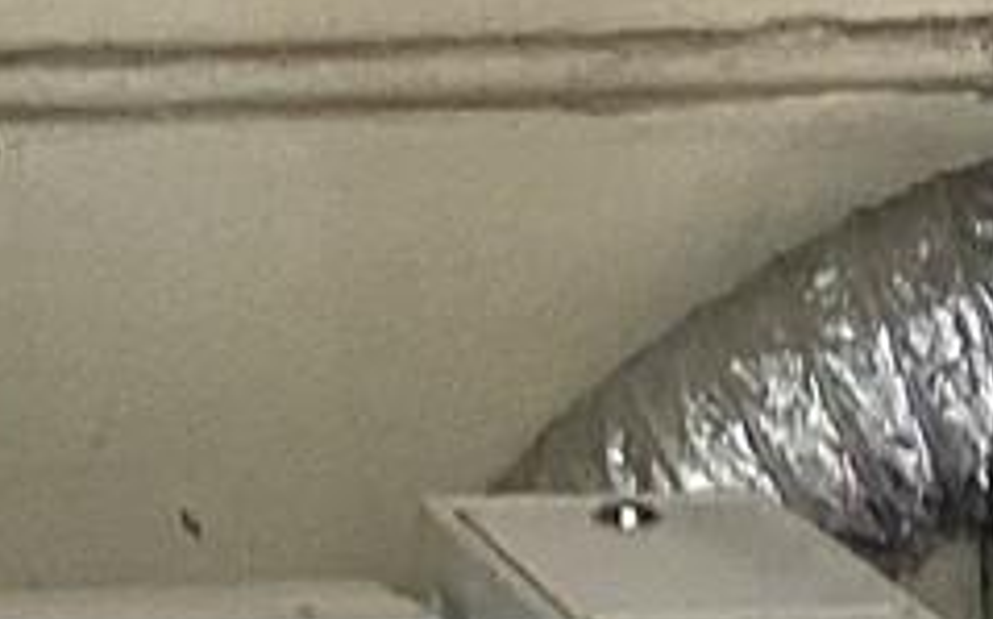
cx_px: 553
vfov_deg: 5.7
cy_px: 1678
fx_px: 5950
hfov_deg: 9.5
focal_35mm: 220
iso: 50
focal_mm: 3.3
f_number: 2.4
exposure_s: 1/60
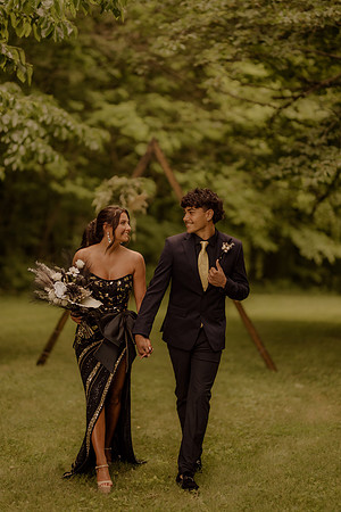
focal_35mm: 85
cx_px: 170
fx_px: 1208
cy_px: 256
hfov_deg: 16.1
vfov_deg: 23.9
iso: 400
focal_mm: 85
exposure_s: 1/2000
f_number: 1.4
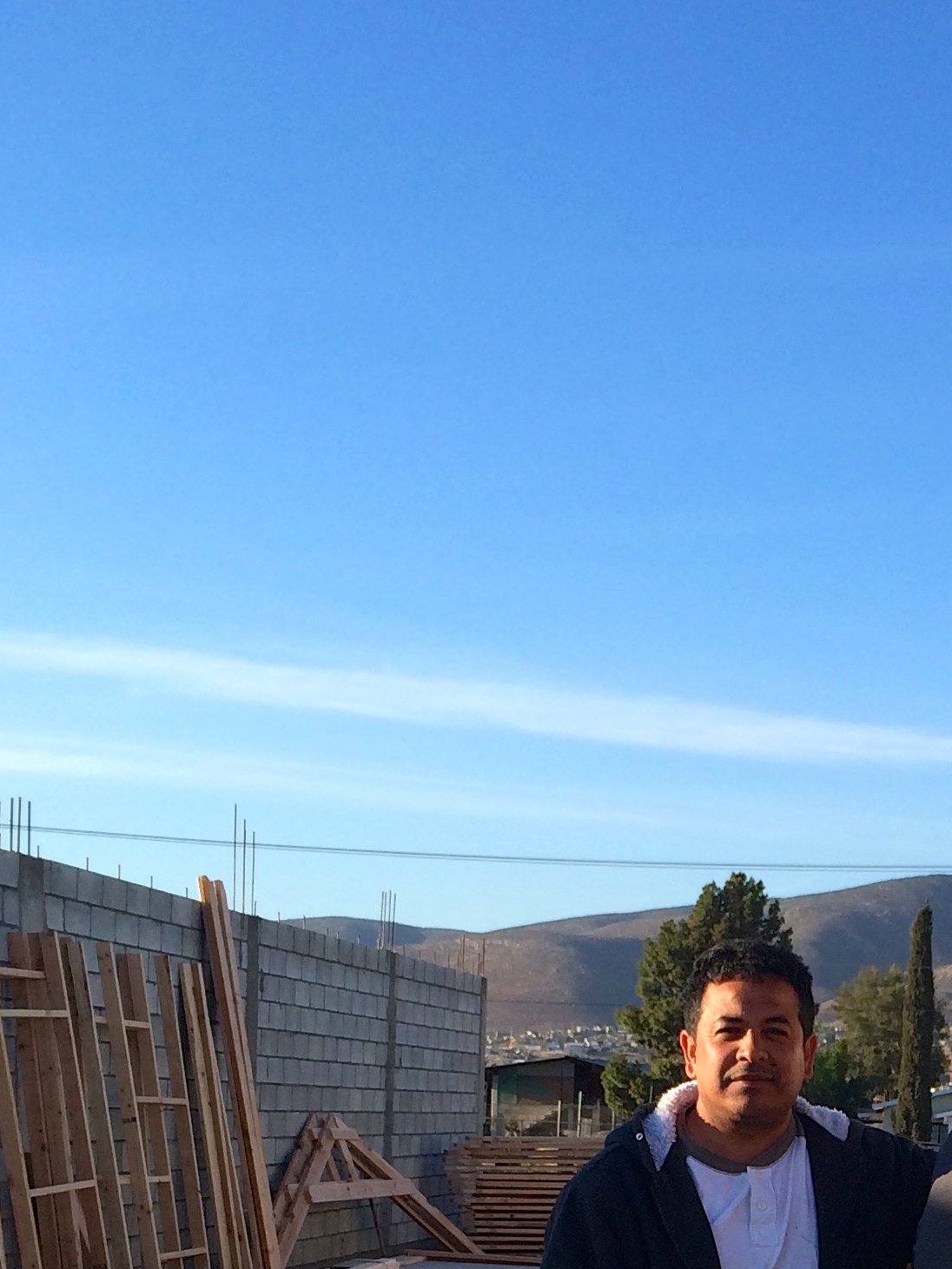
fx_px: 2456
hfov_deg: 21.1
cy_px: 1325
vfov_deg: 27.0
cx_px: 993
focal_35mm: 67
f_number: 2.2
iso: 32
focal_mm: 4.12
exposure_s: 1/1208
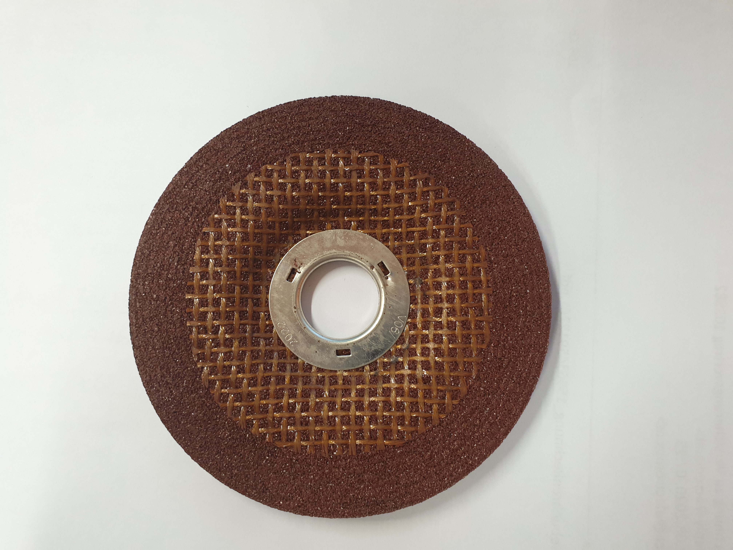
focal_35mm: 26
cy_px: 275
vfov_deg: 53.1
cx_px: 366
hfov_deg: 67.3
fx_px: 551
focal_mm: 4.3
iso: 160
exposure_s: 1/50
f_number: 2.4
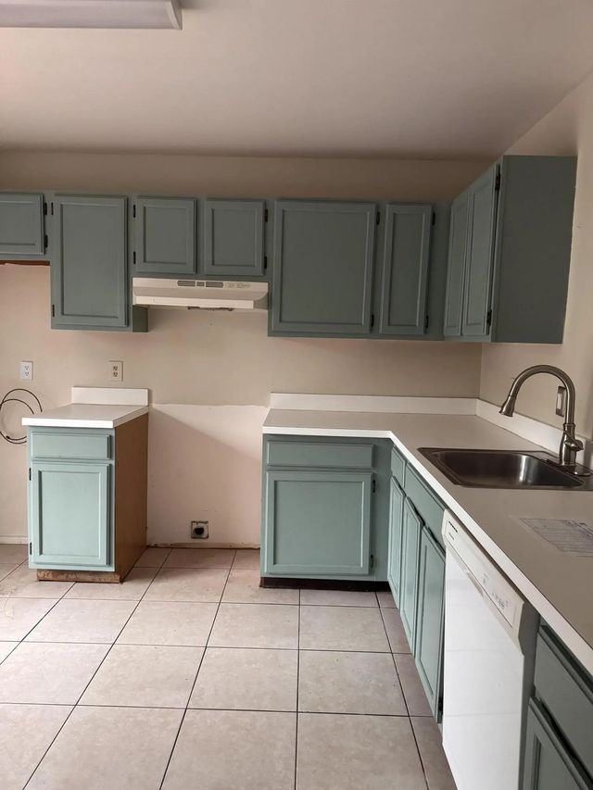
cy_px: 395
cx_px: 296
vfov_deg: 71.6
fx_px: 548
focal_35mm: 24
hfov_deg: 56.8
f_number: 1.78
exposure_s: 1/60
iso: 800
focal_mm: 6.76
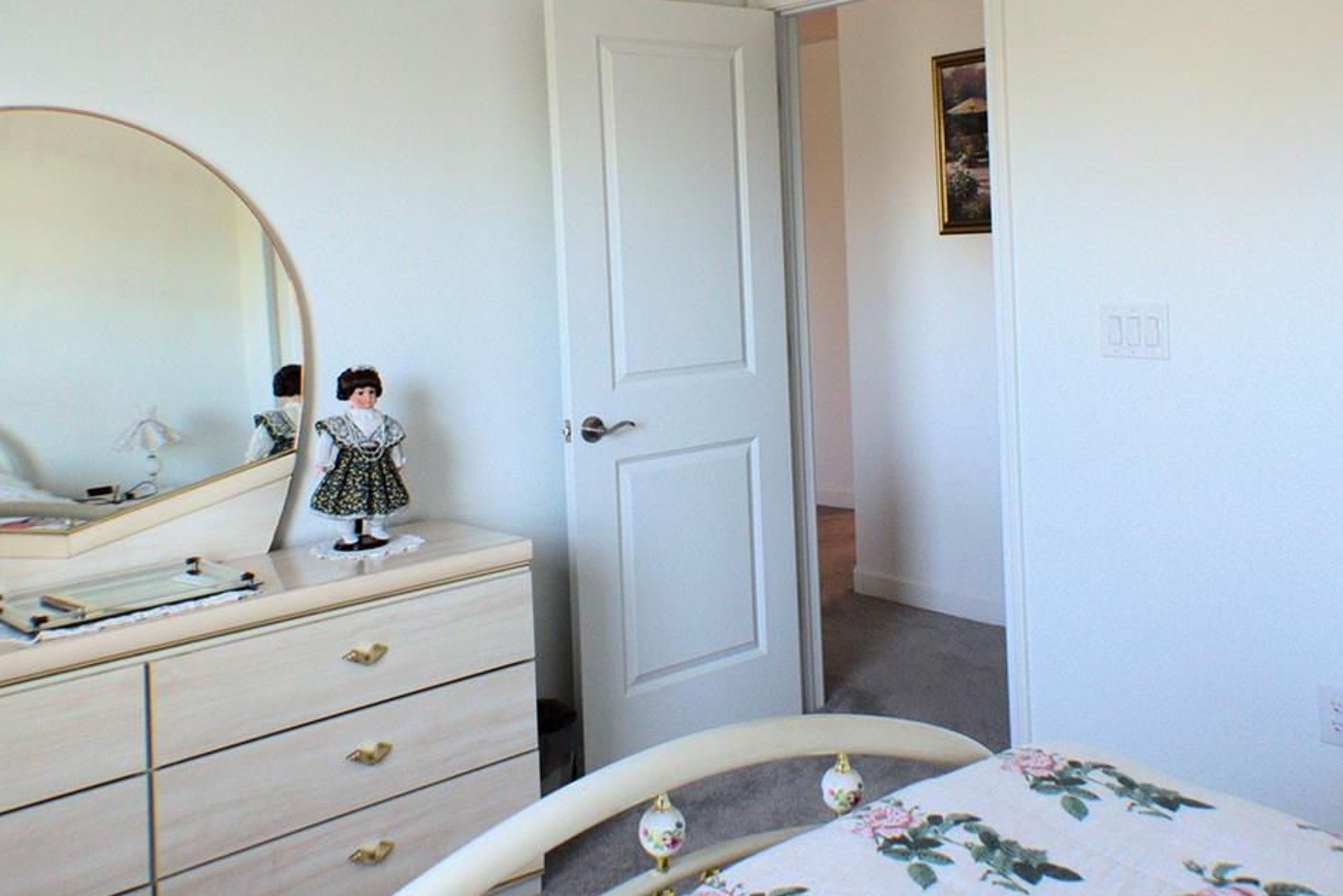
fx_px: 2276
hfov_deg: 32.9
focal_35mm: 61
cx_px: 716
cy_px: 284
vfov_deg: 22.2
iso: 400
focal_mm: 24
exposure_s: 1/60
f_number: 4
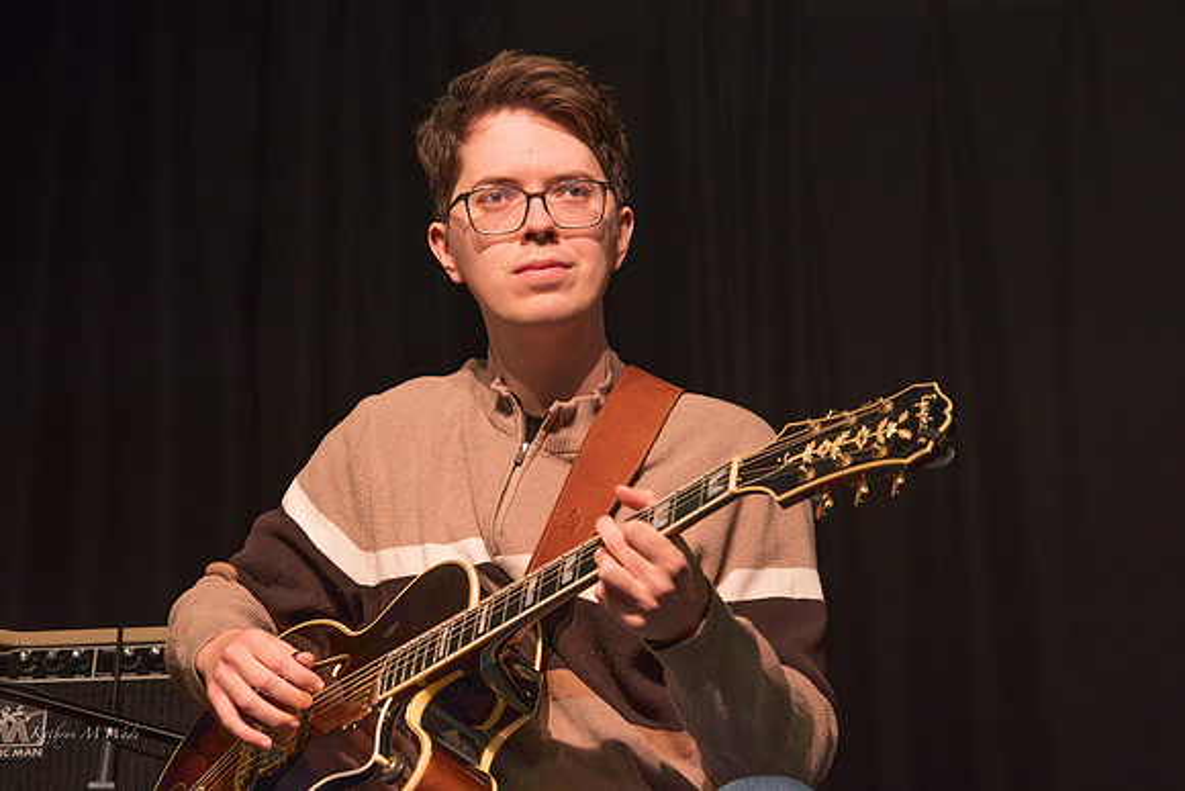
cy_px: 396
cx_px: 592
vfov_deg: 12.2
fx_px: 3687
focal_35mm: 112
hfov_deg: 18.3
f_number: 6.3
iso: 4000
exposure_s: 1/200
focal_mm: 112
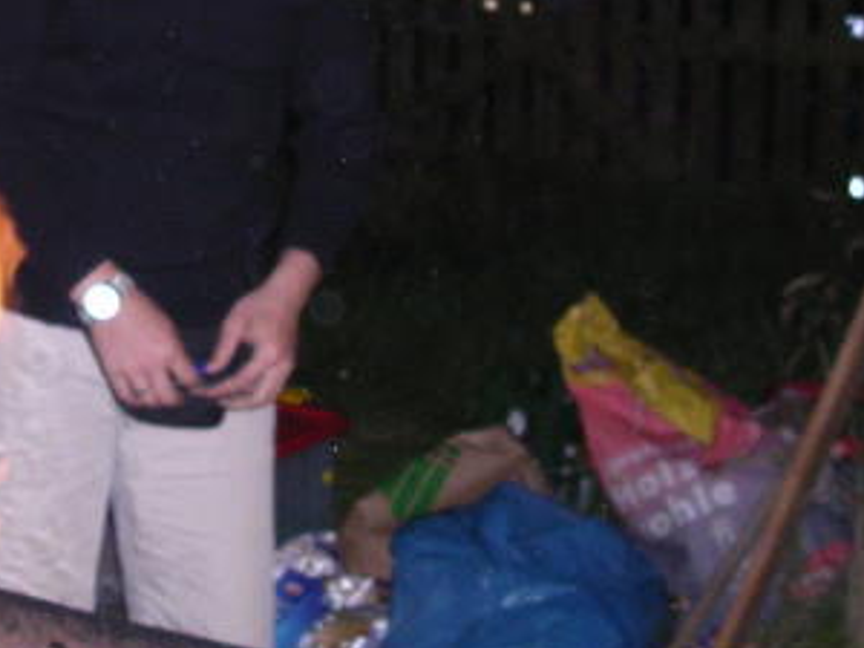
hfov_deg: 23.7
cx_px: 138
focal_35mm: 81
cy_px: 204
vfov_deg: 18.1
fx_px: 2022
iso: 364
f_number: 2.8
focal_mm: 5.8
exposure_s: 1/60.1
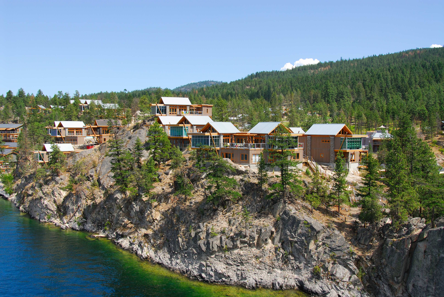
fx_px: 500
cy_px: 148
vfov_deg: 33.1
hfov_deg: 47.9
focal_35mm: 40
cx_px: 222
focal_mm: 27
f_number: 6.3
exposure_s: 1/800
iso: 250
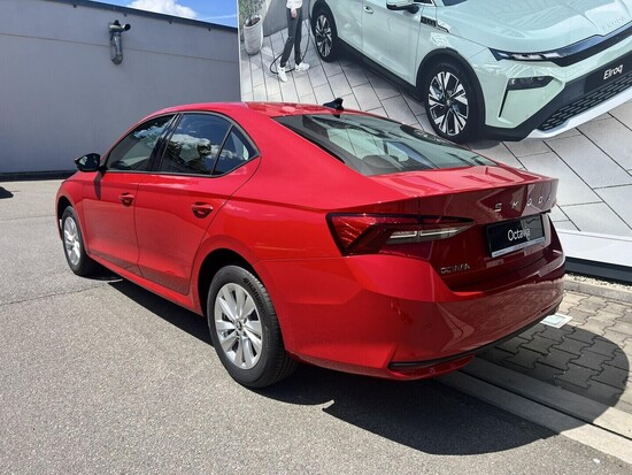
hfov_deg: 67.3
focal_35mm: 26
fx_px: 475
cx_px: 316
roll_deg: +0.8
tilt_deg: -11.9
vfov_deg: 53.1
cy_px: 238
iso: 50
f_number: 1.5
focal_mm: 5.7
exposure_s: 1/2762
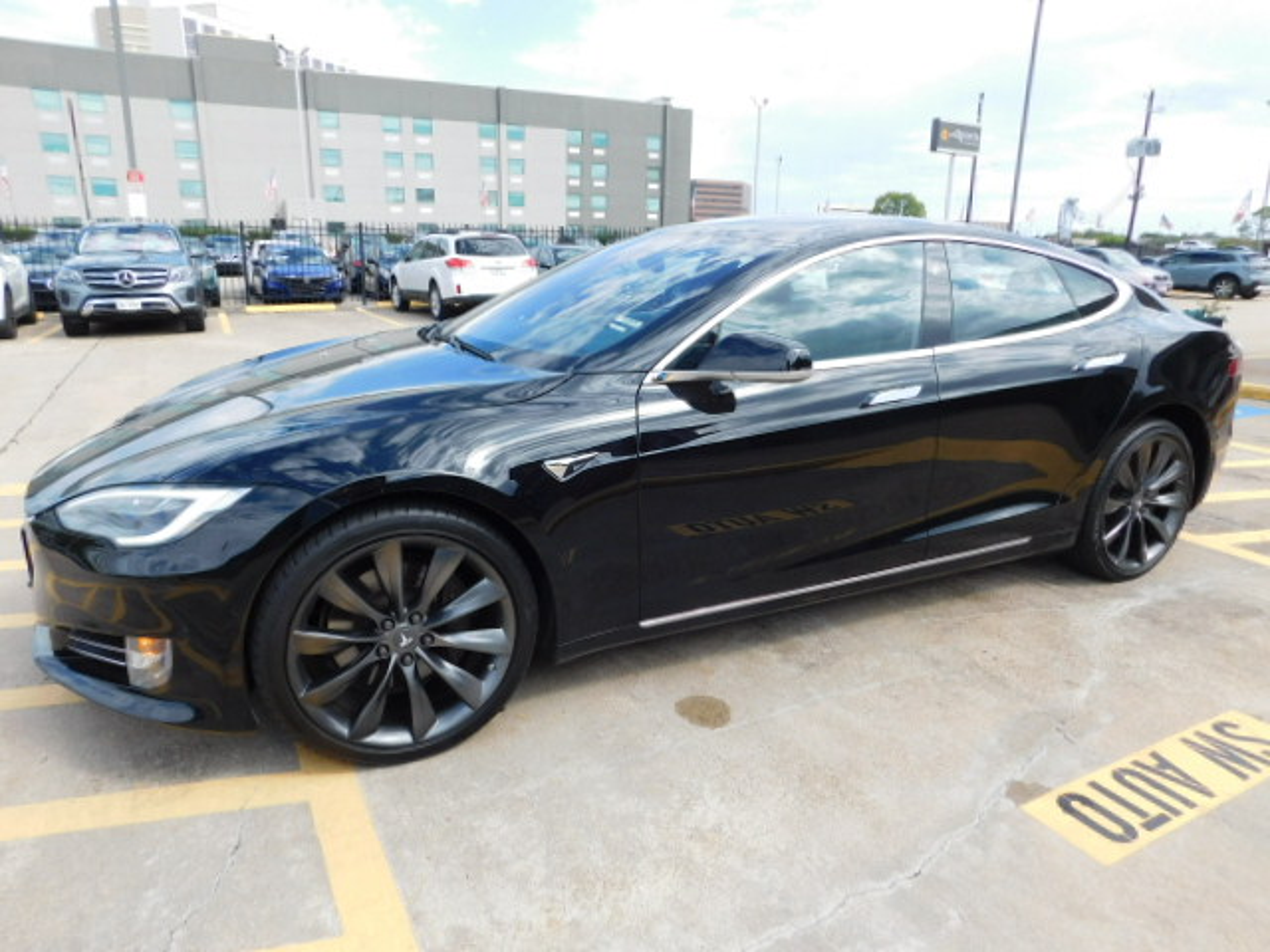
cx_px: 635
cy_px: 476
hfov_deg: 73.9
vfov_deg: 58.9
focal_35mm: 23
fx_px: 844
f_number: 3
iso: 125
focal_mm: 4
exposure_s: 1/800
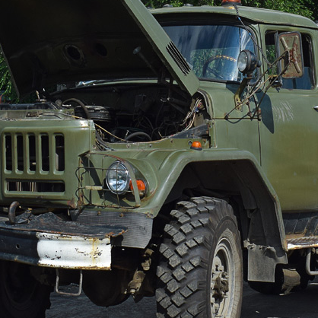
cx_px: 237
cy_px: 110
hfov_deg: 16.3
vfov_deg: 16.4
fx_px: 1104
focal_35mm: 106
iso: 200
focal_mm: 29
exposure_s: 1/1250
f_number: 6.3
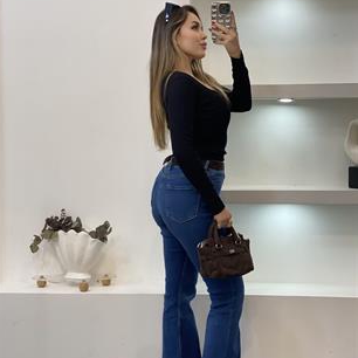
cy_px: 205
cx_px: 178
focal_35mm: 62
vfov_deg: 27.7
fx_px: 725
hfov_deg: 27.7
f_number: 2
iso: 80
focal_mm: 6
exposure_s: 1/100
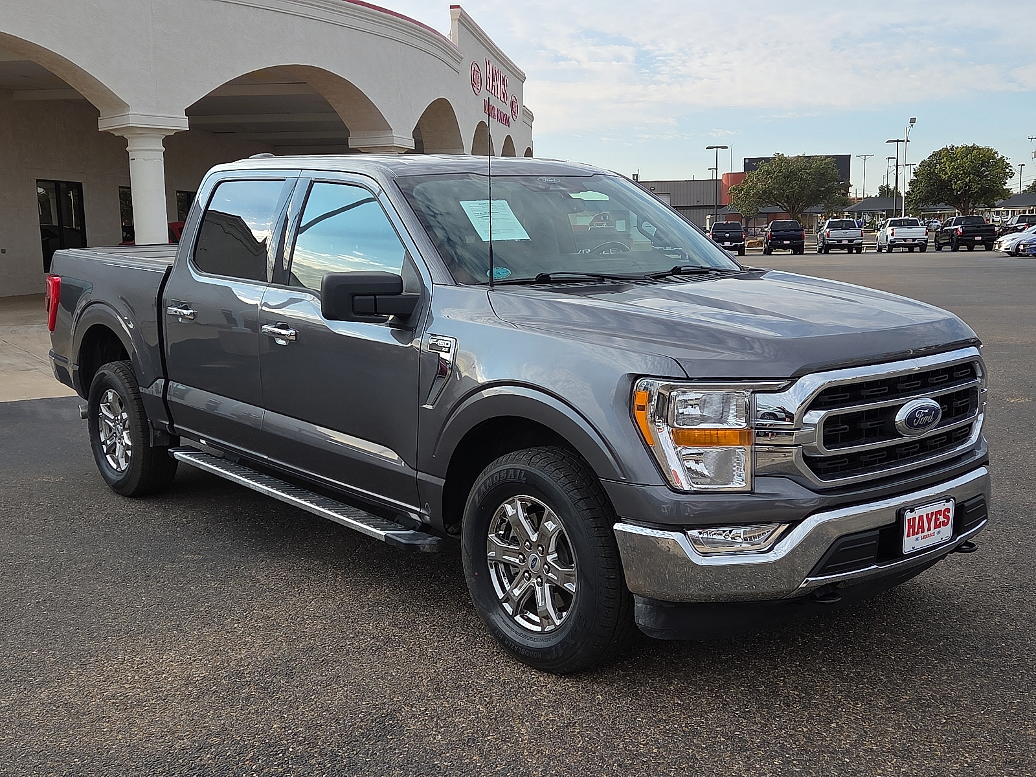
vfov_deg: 36.8
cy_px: 388
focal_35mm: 39
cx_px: 518
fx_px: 1167
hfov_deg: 47.9
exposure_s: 1/2000
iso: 76
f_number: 1.8
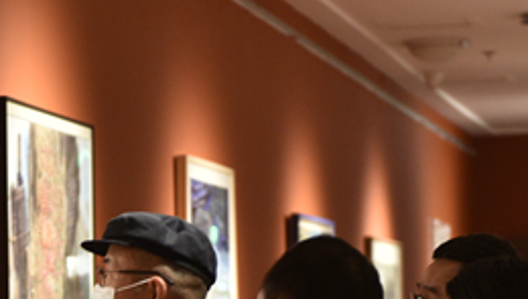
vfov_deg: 6.5
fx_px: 2621
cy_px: 319
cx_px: -4
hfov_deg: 11.4
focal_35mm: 187
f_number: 2.8
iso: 1000
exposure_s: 1/60
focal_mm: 62
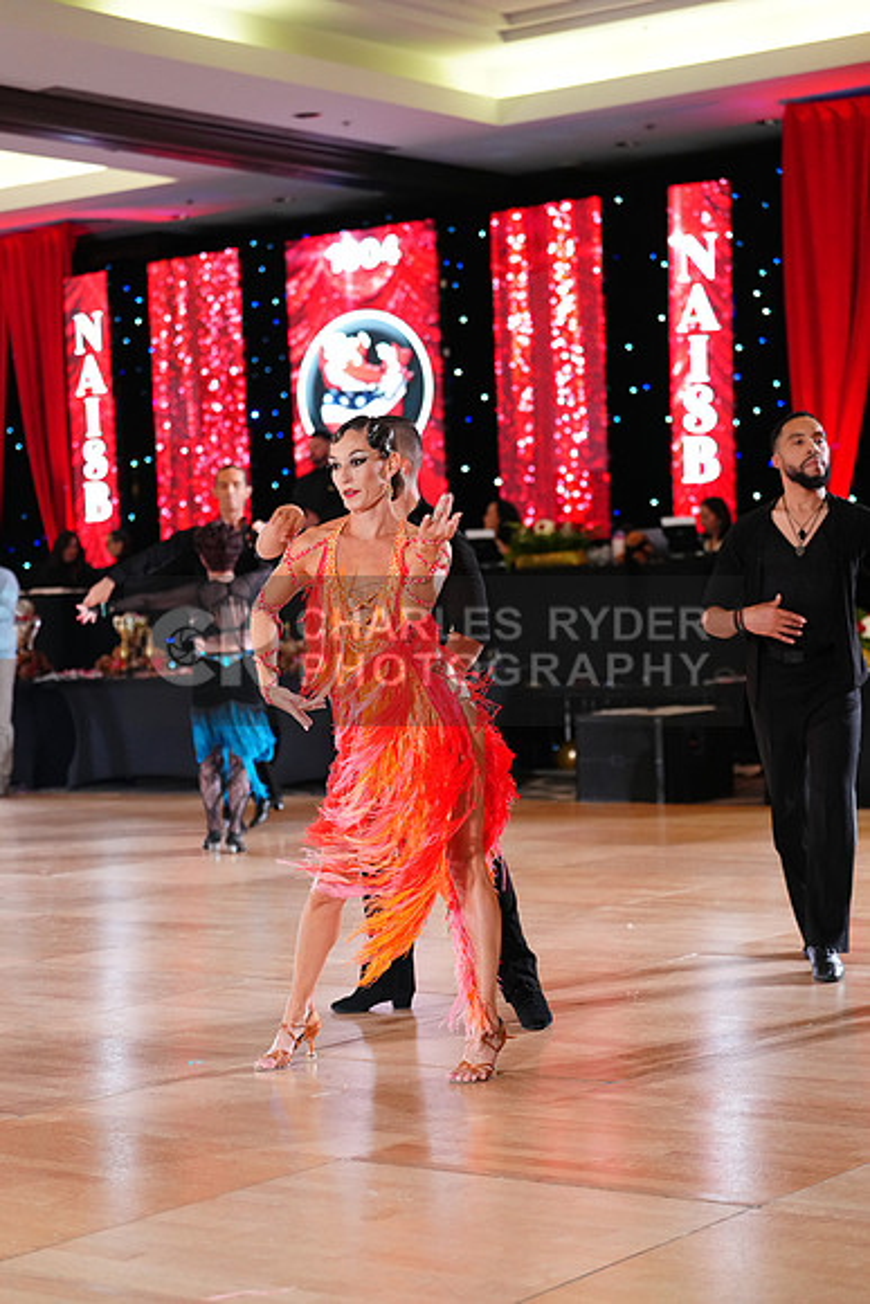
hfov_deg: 19.5
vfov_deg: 28.8
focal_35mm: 70
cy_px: 652
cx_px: 435
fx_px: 2536
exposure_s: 1/320
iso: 2500
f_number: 2.8
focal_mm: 70
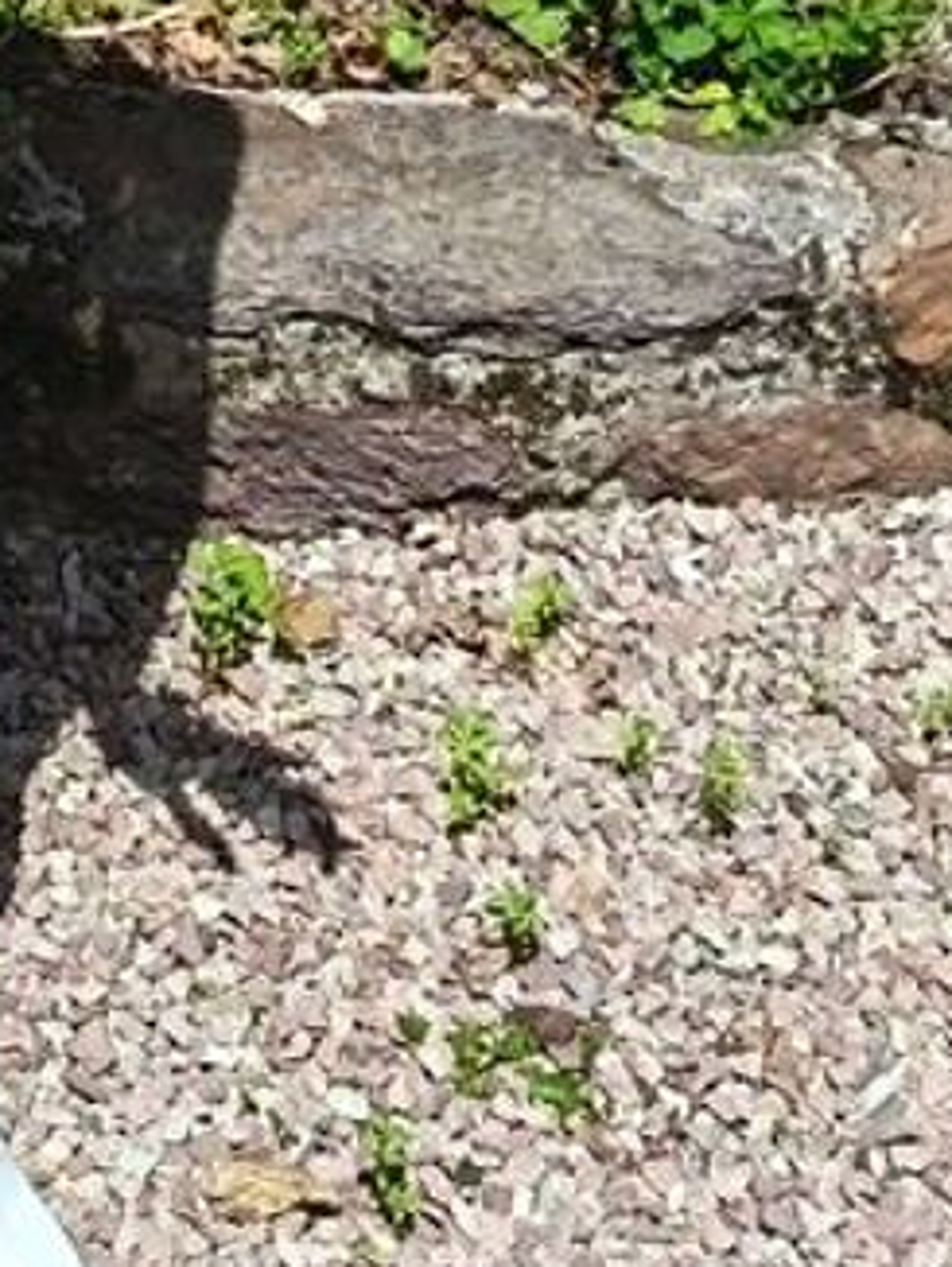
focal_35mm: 98
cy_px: -849
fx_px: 3589
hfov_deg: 14.5
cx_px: -280
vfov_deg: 17.2
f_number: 1.75
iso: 100
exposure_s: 1/870
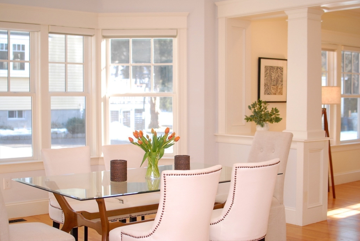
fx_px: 526
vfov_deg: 25.8
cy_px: 120
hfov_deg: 37.8
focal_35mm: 52
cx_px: 180
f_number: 2.5
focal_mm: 35
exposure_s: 1/250
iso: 400
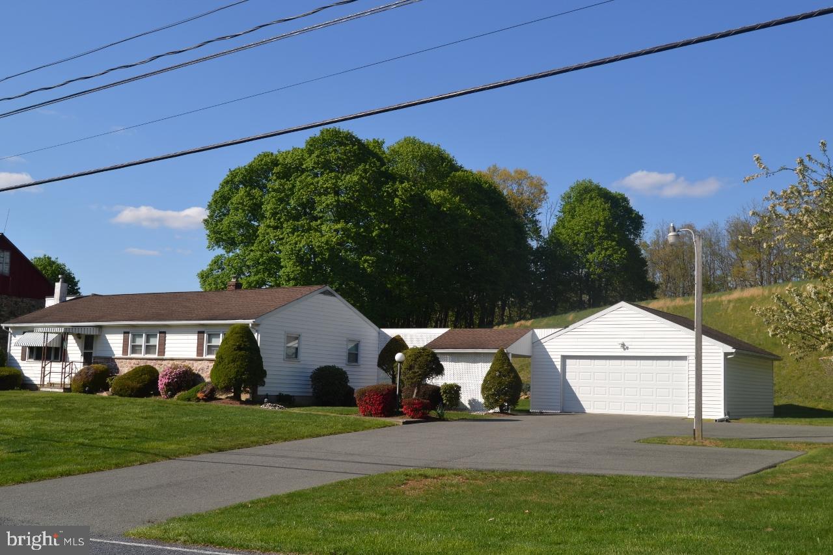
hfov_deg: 49.6
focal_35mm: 39
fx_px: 902
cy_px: 278
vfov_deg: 34.2
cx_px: 416
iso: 100
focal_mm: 26
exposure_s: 1/200
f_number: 10
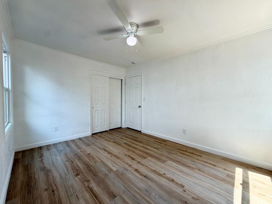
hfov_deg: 102.1
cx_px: 136
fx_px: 110
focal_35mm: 14
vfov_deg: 85.7
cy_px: 102
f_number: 2.2
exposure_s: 1/134
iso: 40
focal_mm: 2.22
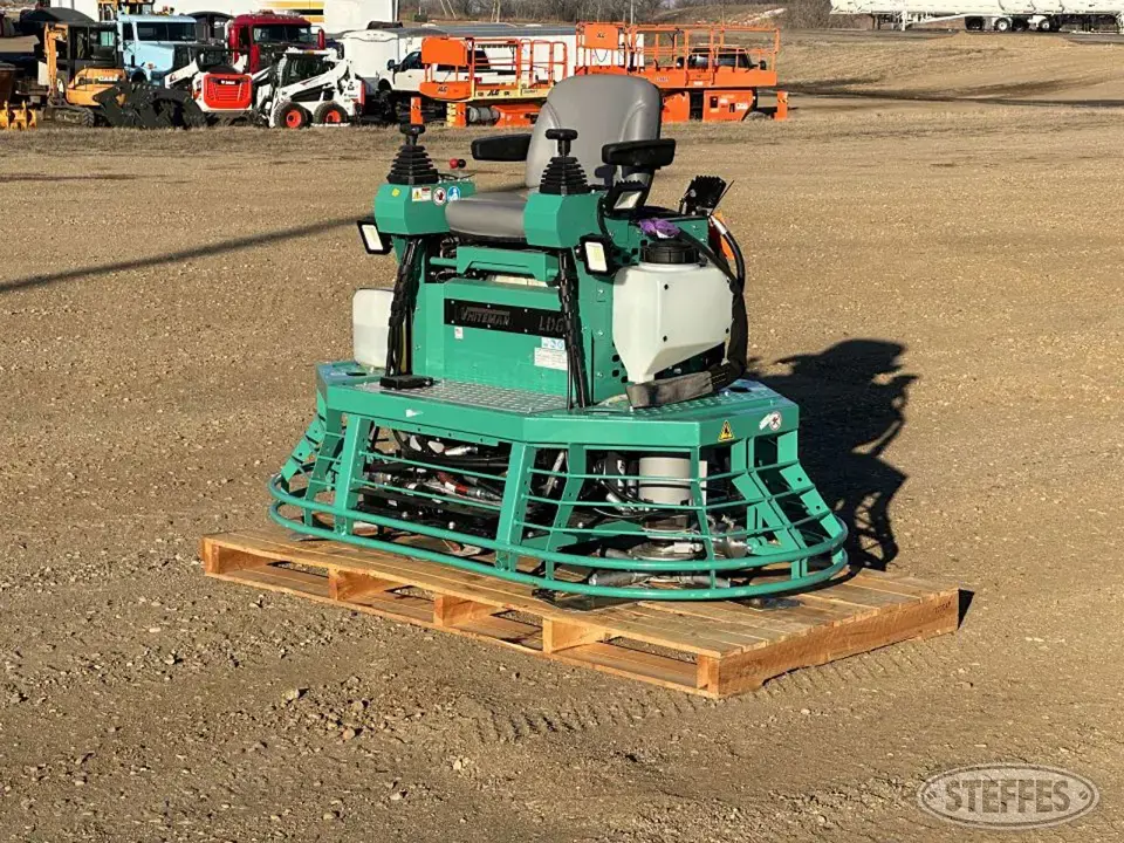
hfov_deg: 25.3
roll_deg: +0.1
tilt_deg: -8.7
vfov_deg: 19.1
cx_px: 562
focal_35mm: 77
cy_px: 422
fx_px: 2500
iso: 32
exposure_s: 1/919
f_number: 2.8
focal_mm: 9
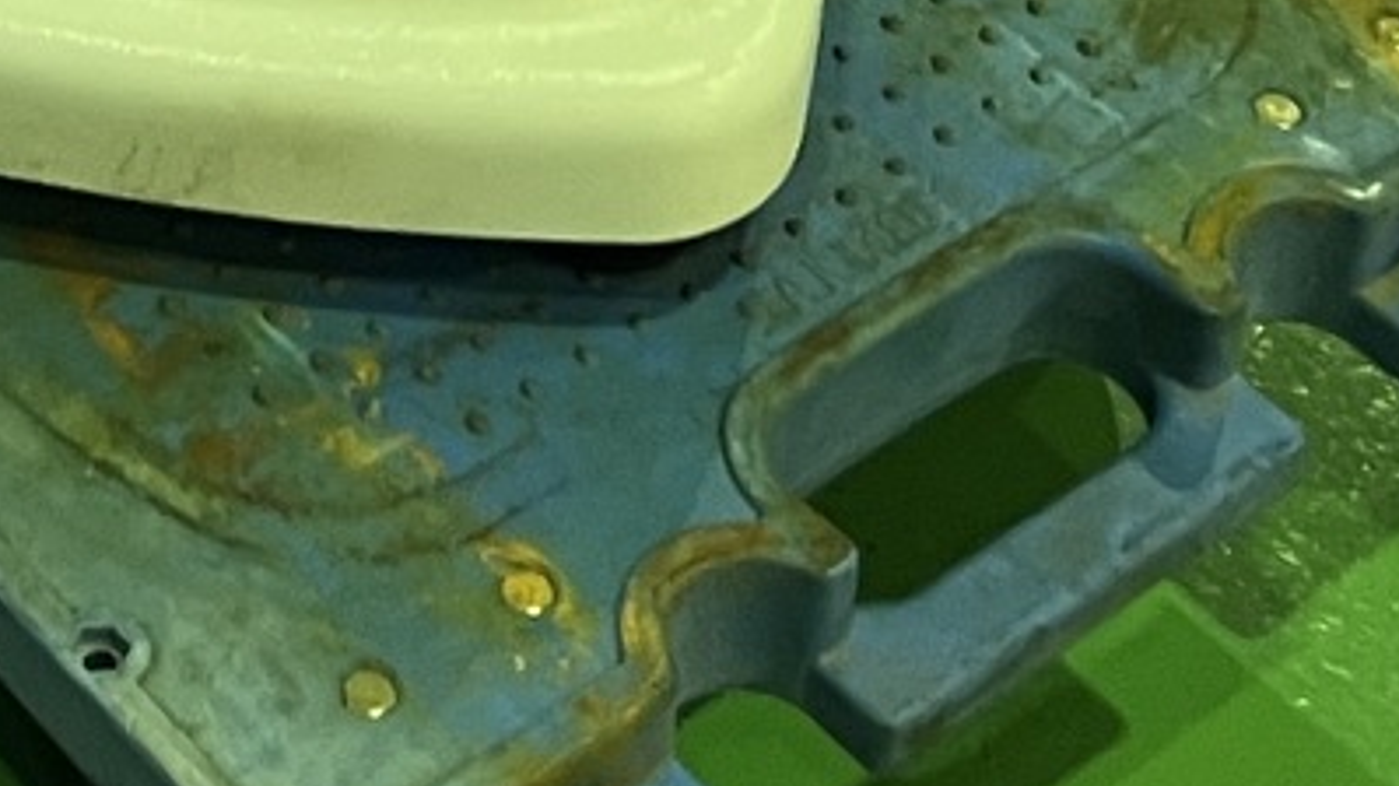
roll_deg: -2.8
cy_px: -1667
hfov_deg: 14.9
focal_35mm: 142
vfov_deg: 7.4
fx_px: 5265
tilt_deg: -24.1
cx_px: 11
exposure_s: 1/50
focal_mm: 5.7
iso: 320
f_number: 1.5
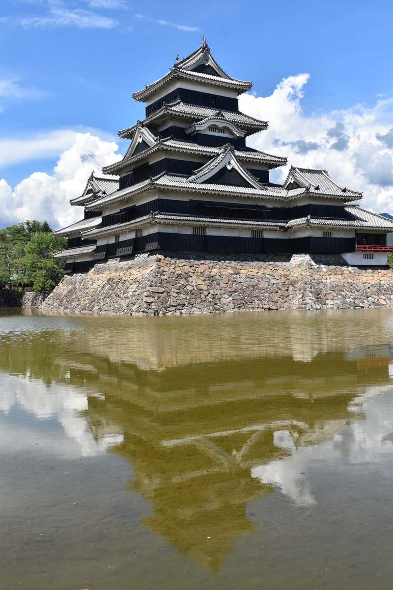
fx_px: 589
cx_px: 196
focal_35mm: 36
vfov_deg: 53.1
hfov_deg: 36.9
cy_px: 295
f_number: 10
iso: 200
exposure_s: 1/400
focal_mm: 24
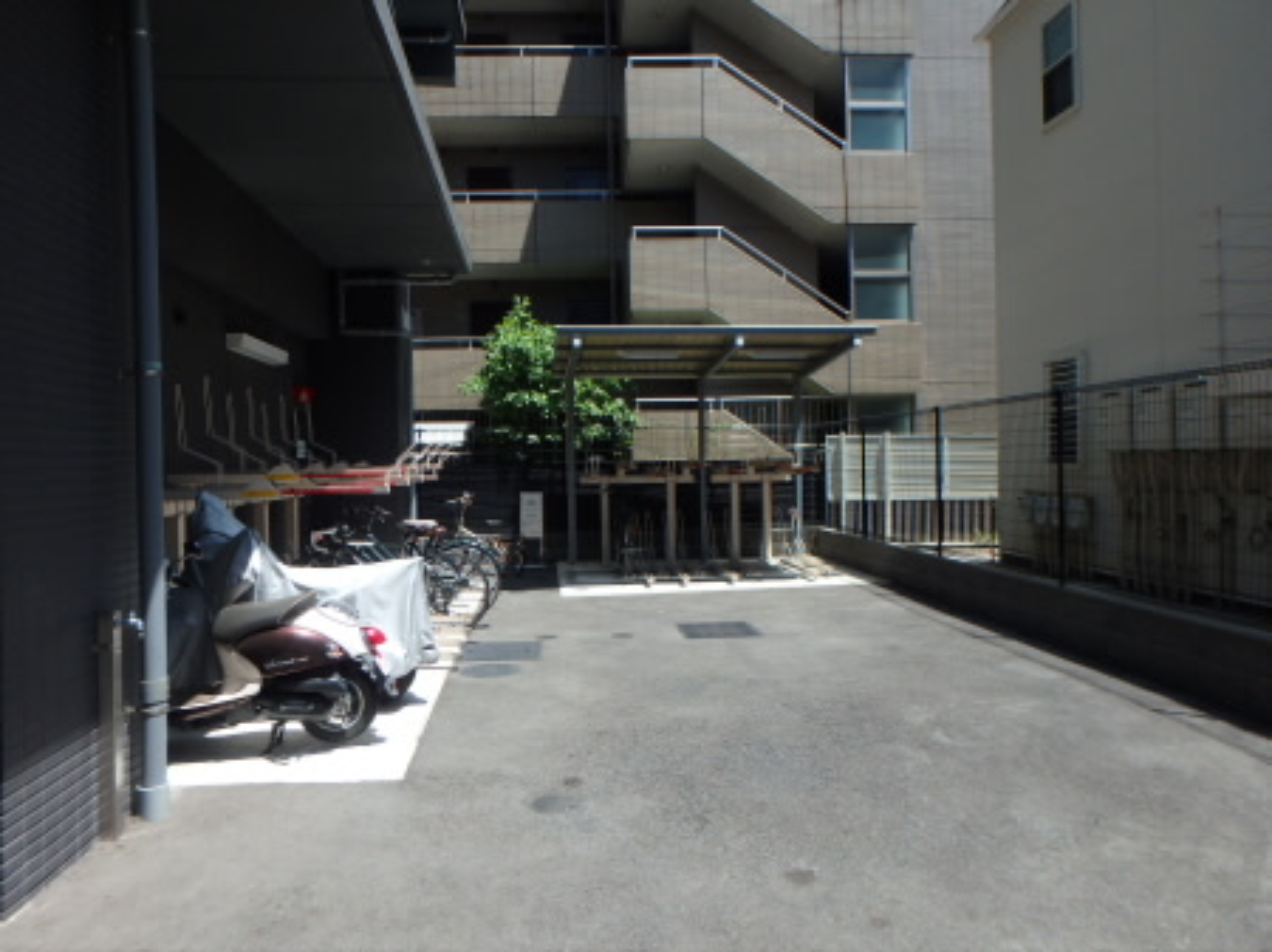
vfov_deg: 63.4
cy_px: 476
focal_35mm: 21
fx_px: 771
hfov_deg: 79.0
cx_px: 636
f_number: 3.5
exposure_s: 1/640
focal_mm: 3.7
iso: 125
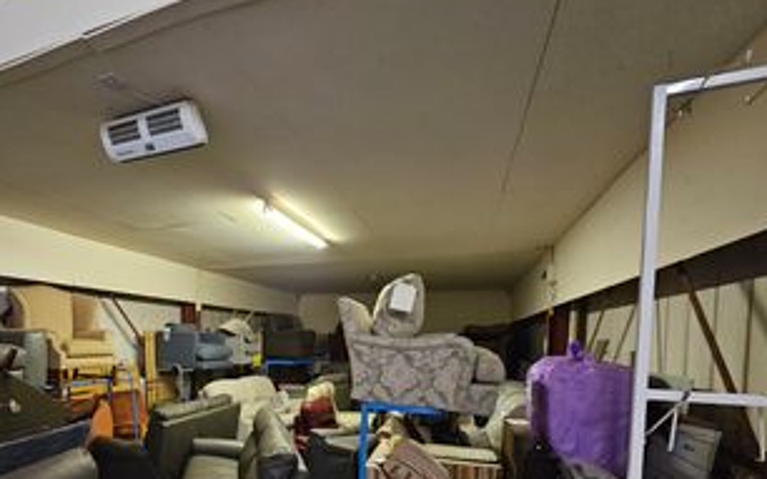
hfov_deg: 89.5
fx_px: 376
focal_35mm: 18
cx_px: 293
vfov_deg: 62.1
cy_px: 346
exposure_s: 1/25
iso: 1000
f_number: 2.2
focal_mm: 2.2
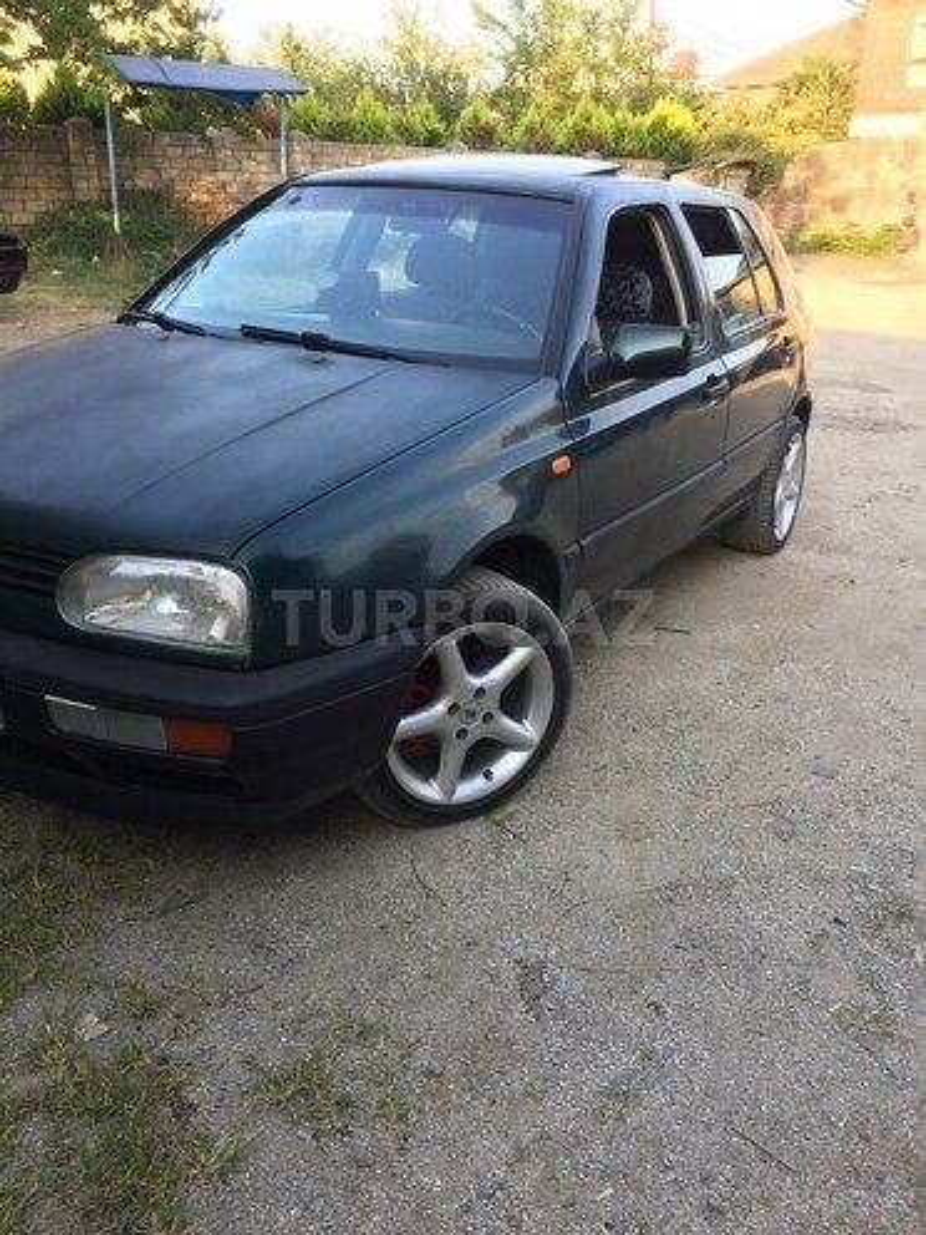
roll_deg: -0.6
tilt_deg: -25.0
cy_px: 618
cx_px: 463
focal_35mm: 29
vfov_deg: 61.7
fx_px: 1034
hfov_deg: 48.2
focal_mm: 4.15
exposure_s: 1/103
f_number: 2.2
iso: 32
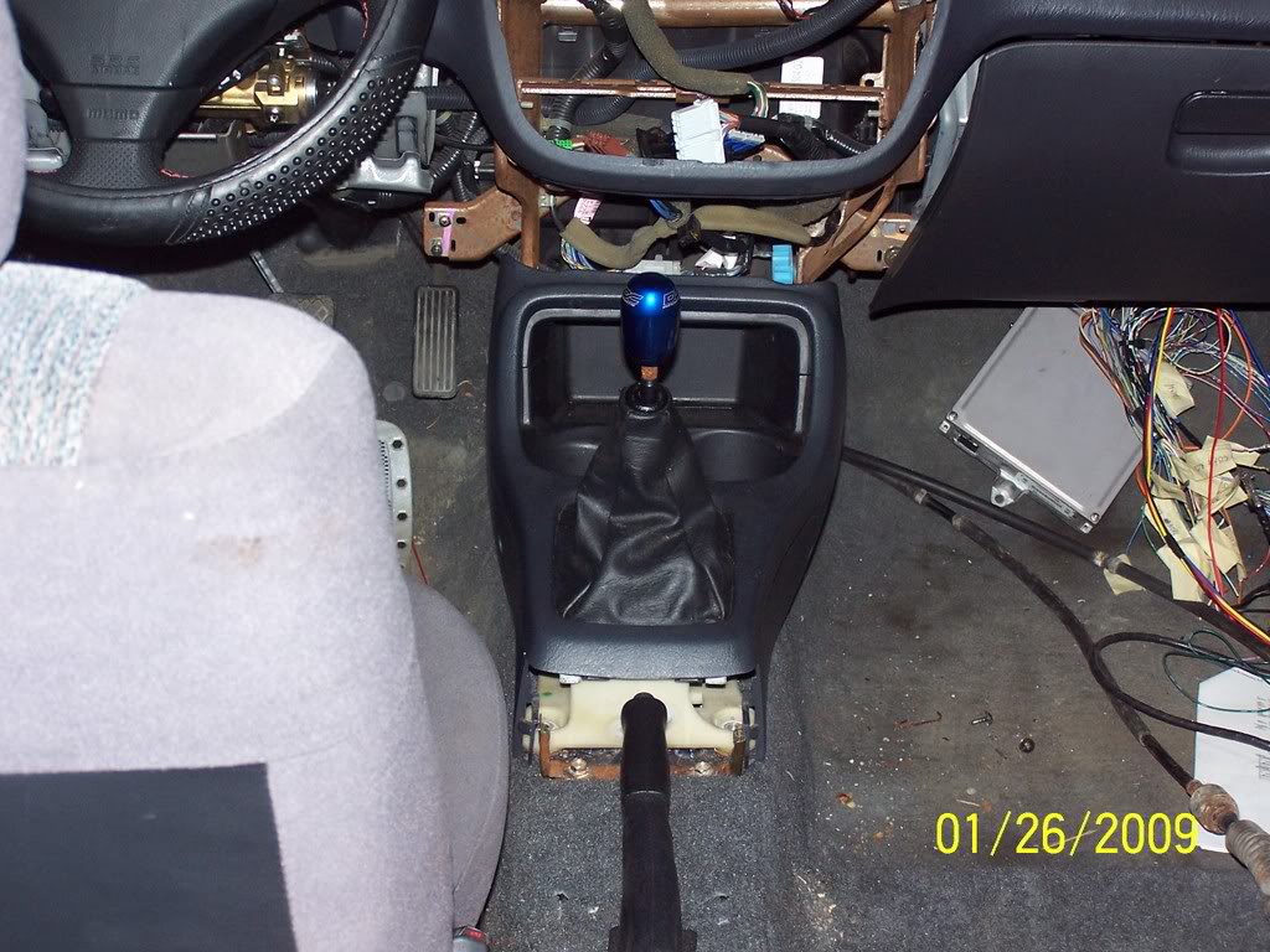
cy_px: 476
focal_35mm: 69
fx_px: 2531
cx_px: 635
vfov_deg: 21.3
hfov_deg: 28.2
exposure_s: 1/60
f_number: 3.2
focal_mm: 11.5
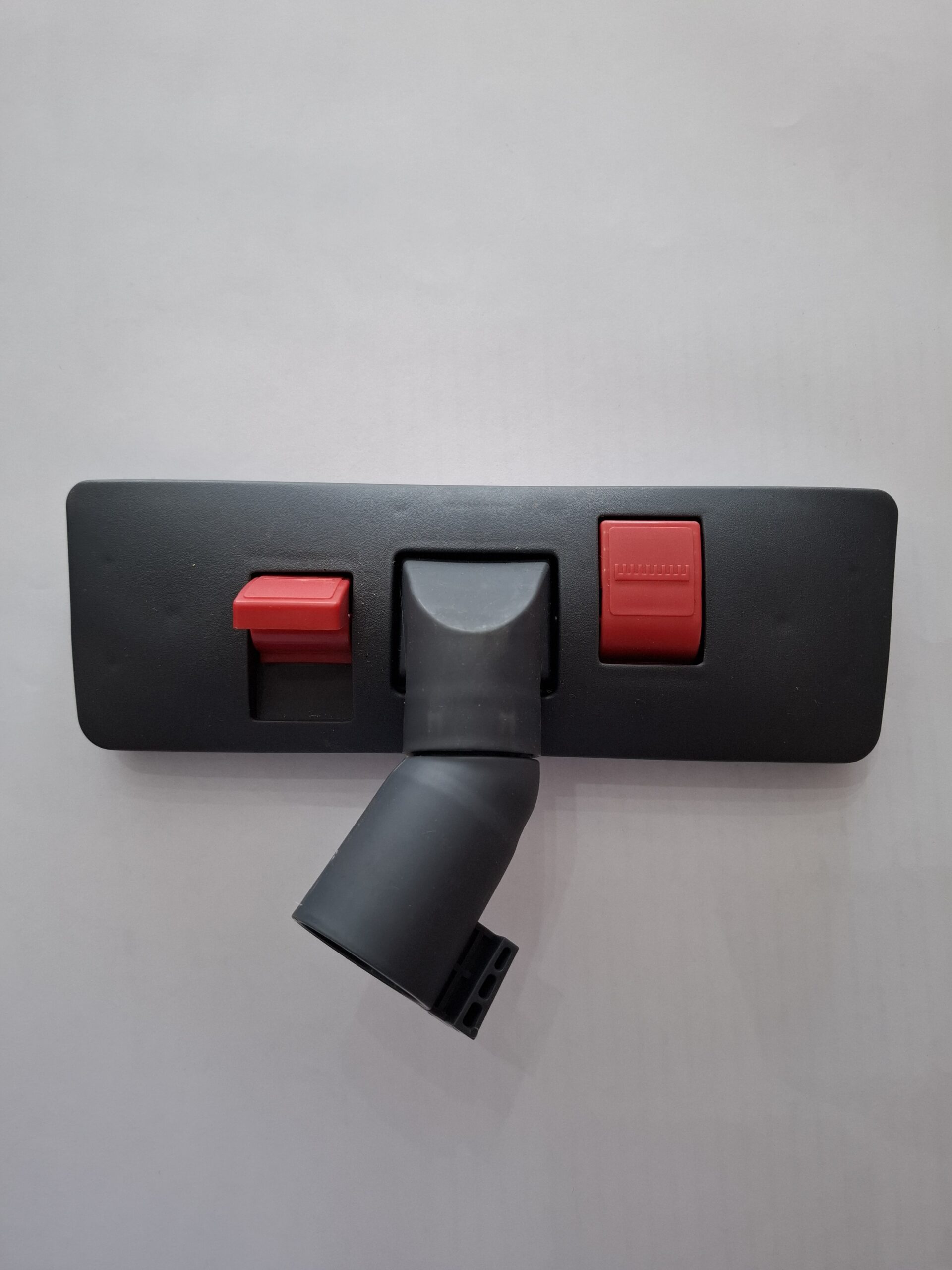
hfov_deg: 58.9
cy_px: 635
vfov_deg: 73.9
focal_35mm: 23
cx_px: 476
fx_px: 843
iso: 200
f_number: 1.8
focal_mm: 5.54
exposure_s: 1/50
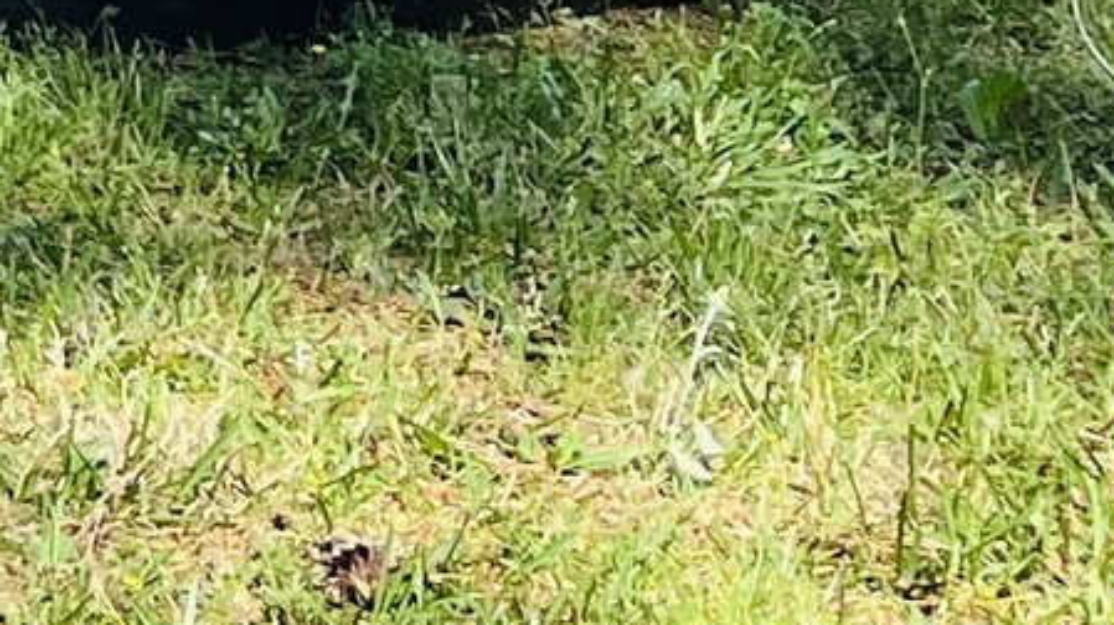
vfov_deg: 5.5
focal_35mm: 194
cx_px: -1948
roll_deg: -2.1
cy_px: -1798
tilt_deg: -3.5
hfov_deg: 9.3
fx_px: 5727
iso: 50
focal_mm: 5.1
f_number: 1.6
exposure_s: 1/1117
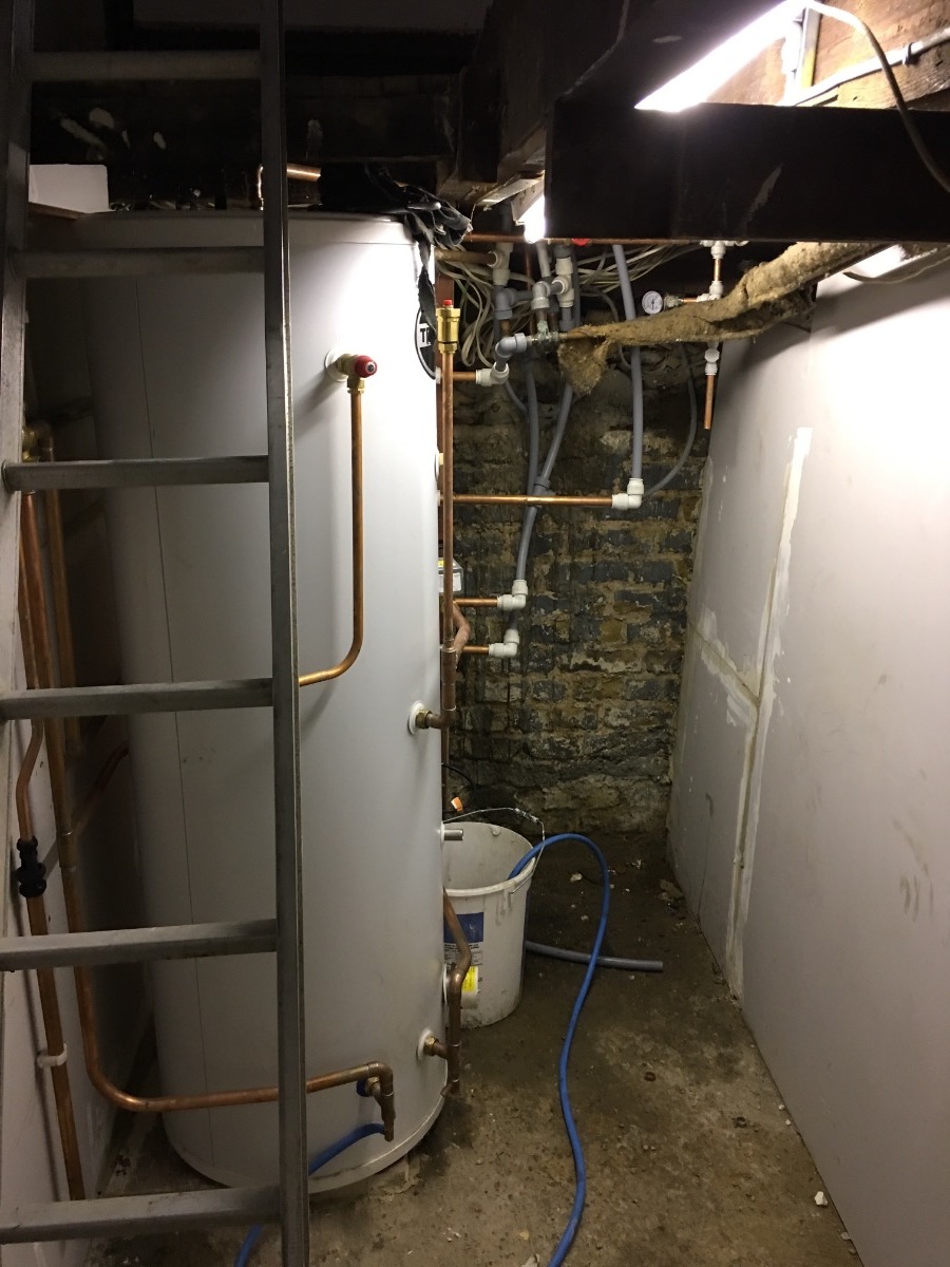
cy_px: 634
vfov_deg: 61.7
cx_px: 475
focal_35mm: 29
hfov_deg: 48.2
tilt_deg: -16.6
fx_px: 1061
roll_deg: +0.0
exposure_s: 1/17
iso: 80
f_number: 2.2
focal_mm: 4.15
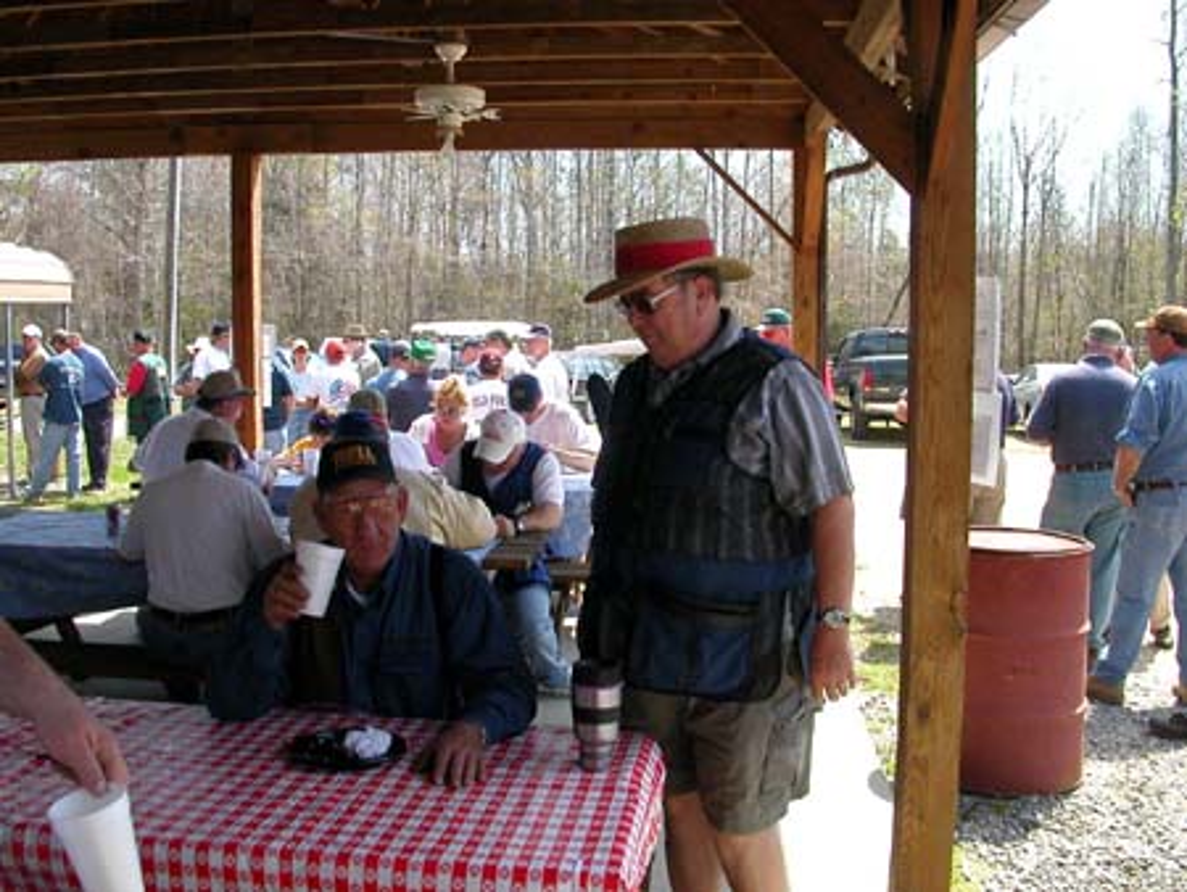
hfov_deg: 50.1
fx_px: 1269
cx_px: 594
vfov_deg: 38.7
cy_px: 446
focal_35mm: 37
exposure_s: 1/176
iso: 100
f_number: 4.5
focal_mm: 5.6
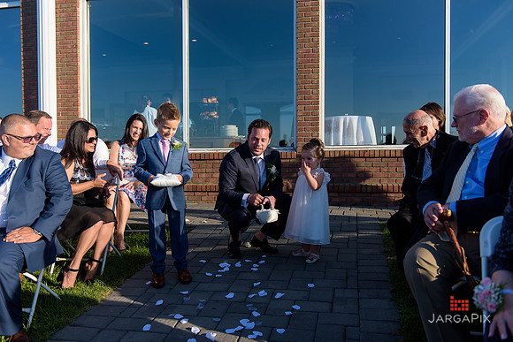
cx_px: 256
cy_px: 171
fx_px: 456
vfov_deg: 41.1
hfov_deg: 58.7
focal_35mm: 32
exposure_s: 1/1600
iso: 200
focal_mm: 32
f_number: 3.2
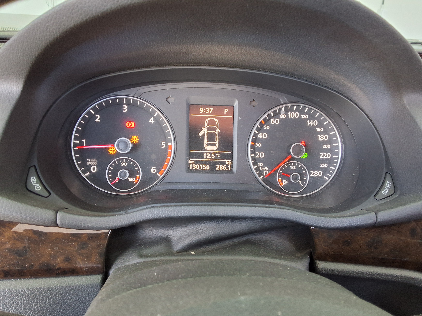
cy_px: 158
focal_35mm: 28
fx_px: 341
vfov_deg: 49.7
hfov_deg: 63.4
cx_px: 211
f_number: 1.9
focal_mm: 2.91
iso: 200
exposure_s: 1/30
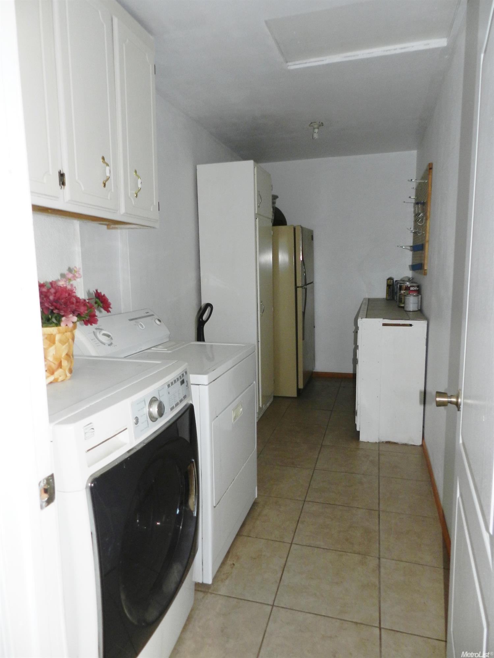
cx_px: 247
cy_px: 329
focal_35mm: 23
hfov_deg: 58.9
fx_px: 438
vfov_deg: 73.9
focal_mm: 4
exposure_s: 1/30
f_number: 3.4
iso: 200
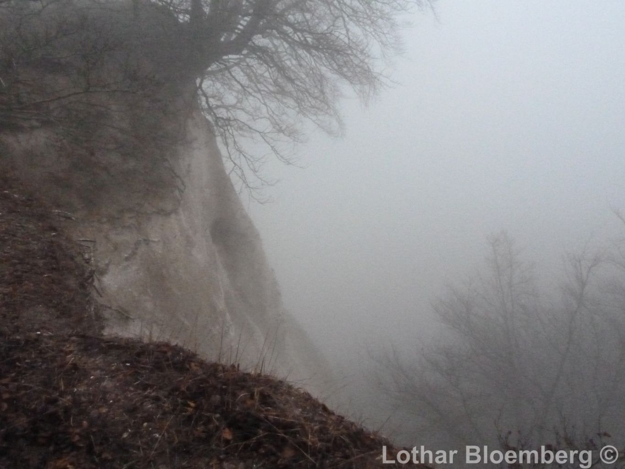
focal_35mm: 25
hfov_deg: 69.4
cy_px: 234
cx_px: 312
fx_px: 451
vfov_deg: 54.9
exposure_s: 1/500
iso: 1600
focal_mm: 4.1
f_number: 5.6
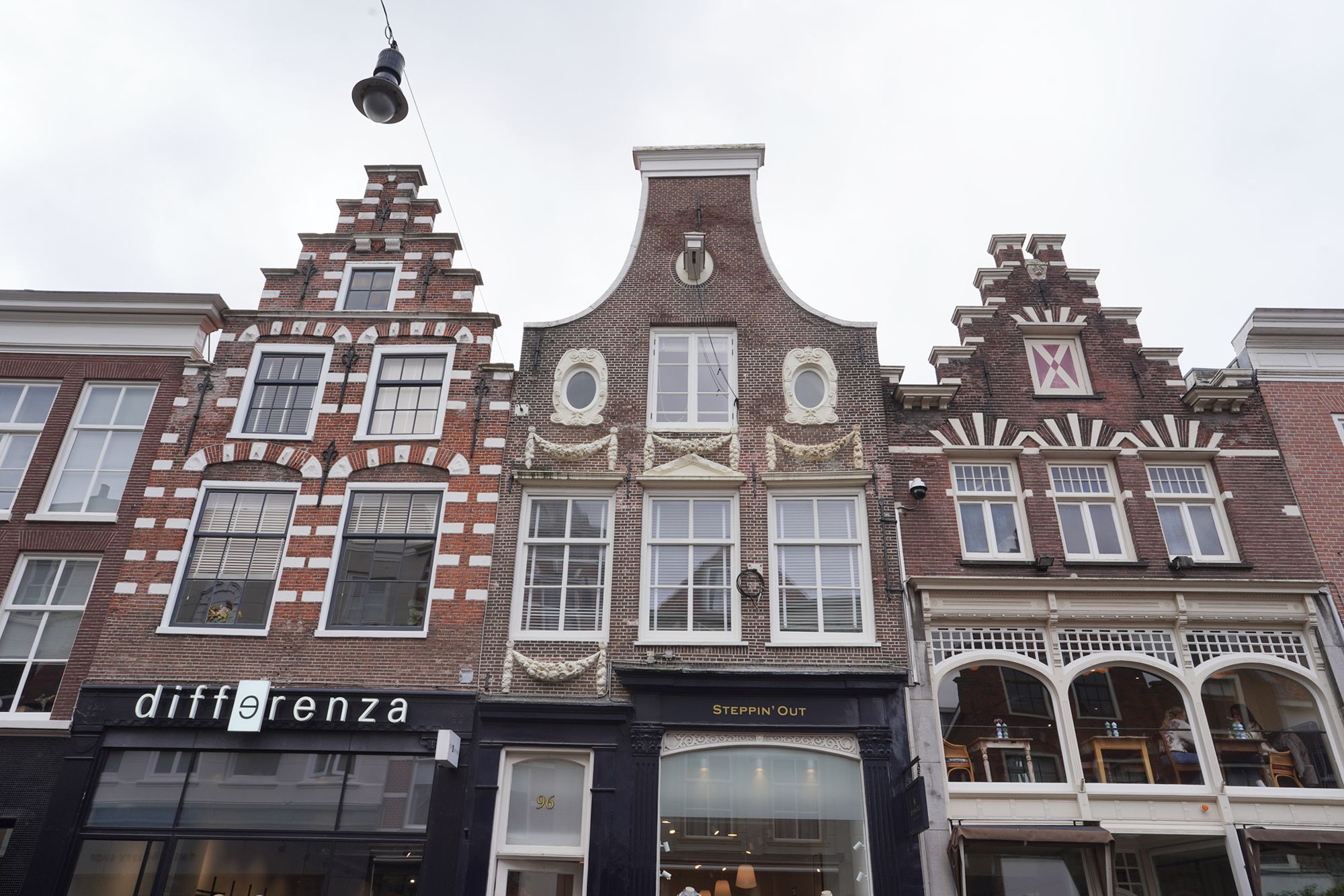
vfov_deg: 53.1
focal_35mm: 24
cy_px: 448
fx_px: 896
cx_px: 672
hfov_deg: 73.7
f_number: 14
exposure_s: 1/100
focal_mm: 24
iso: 100
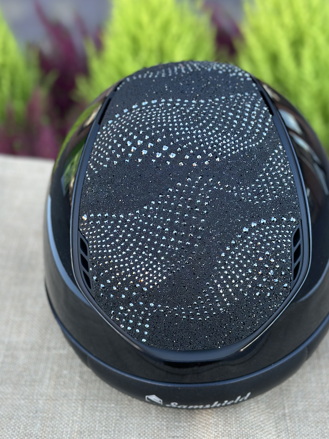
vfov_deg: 32.7
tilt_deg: -36.7
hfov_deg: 24.8
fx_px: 748
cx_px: 187
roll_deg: -0.9
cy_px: 228
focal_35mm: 59
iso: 80
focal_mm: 6.86
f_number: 1.78
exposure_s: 1/145
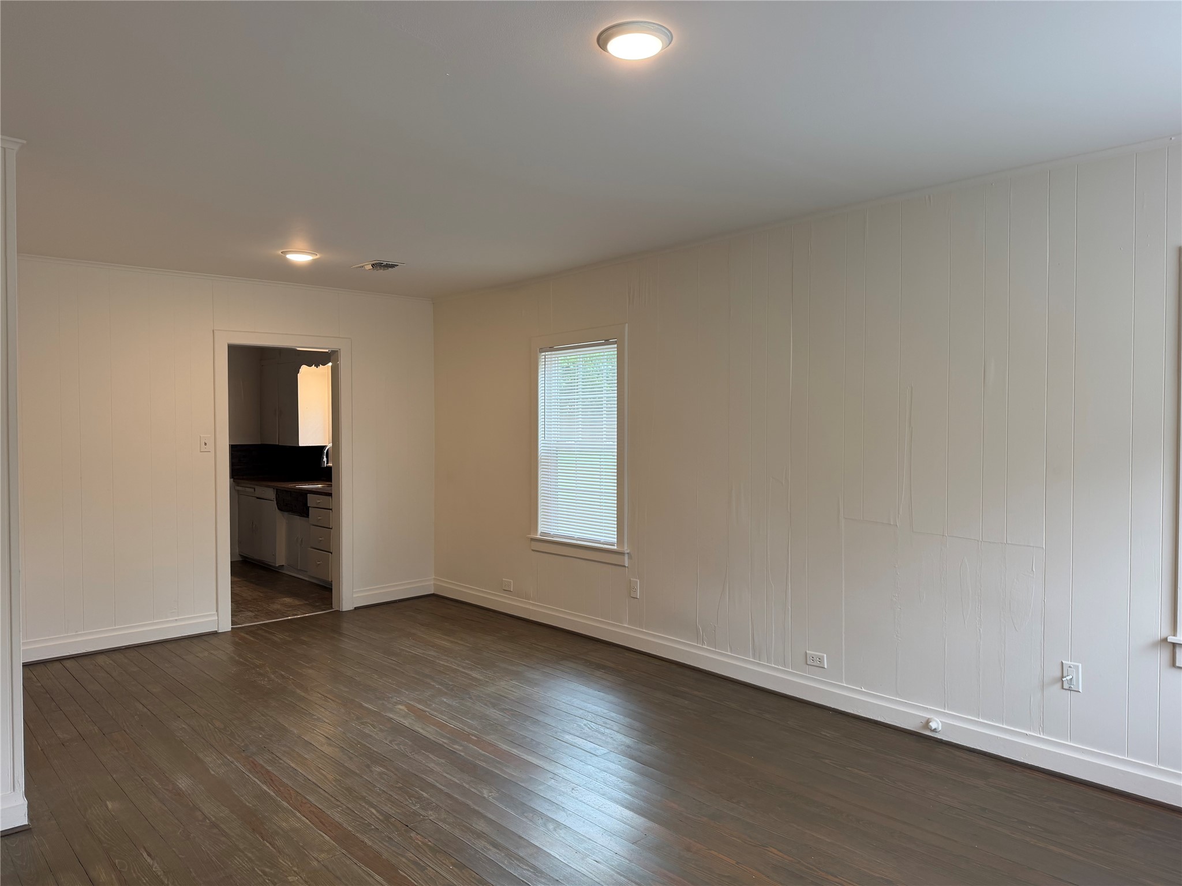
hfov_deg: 71.6
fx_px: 820
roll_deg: +0.0
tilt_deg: -1.0
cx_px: 591
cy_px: 443
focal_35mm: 24
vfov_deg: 56.8
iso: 100
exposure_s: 1/60
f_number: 1.78
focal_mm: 6.76
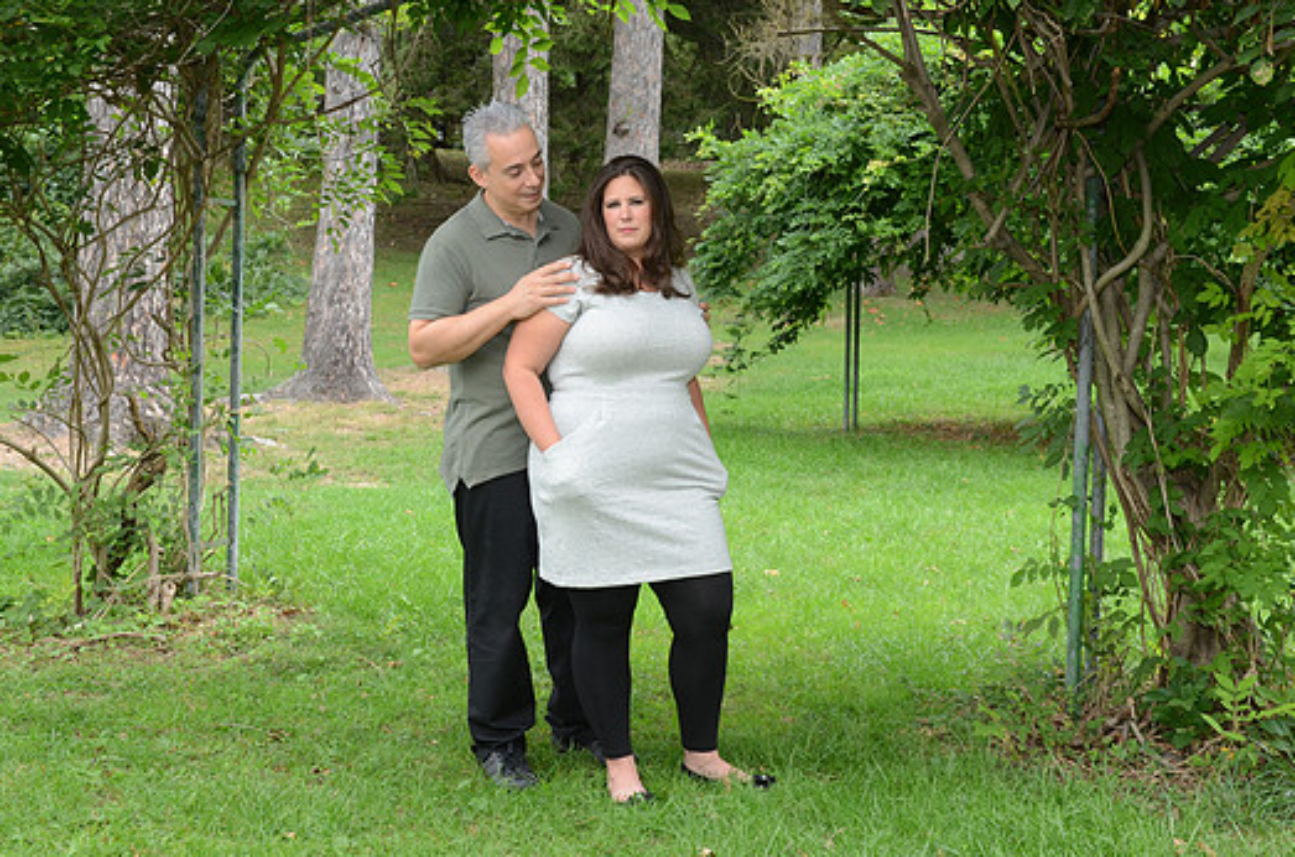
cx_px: 619
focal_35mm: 52
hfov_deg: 38.6
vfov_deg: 26.1
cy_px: 391
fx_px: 1850
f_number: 6.3
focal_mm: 31
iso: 500
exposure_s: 1/125
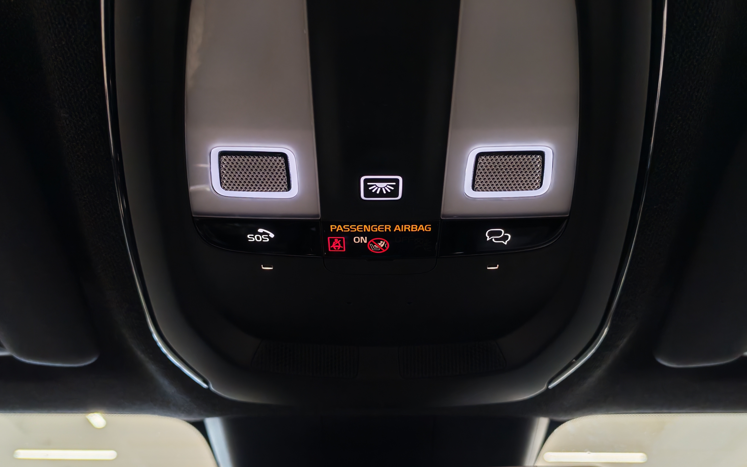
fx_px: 672
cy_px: 251
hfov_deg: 58.1
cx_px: 374
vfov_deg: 38.3
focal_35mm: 33
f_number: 1.9
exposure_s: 1/50
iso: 800
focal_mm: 6.12
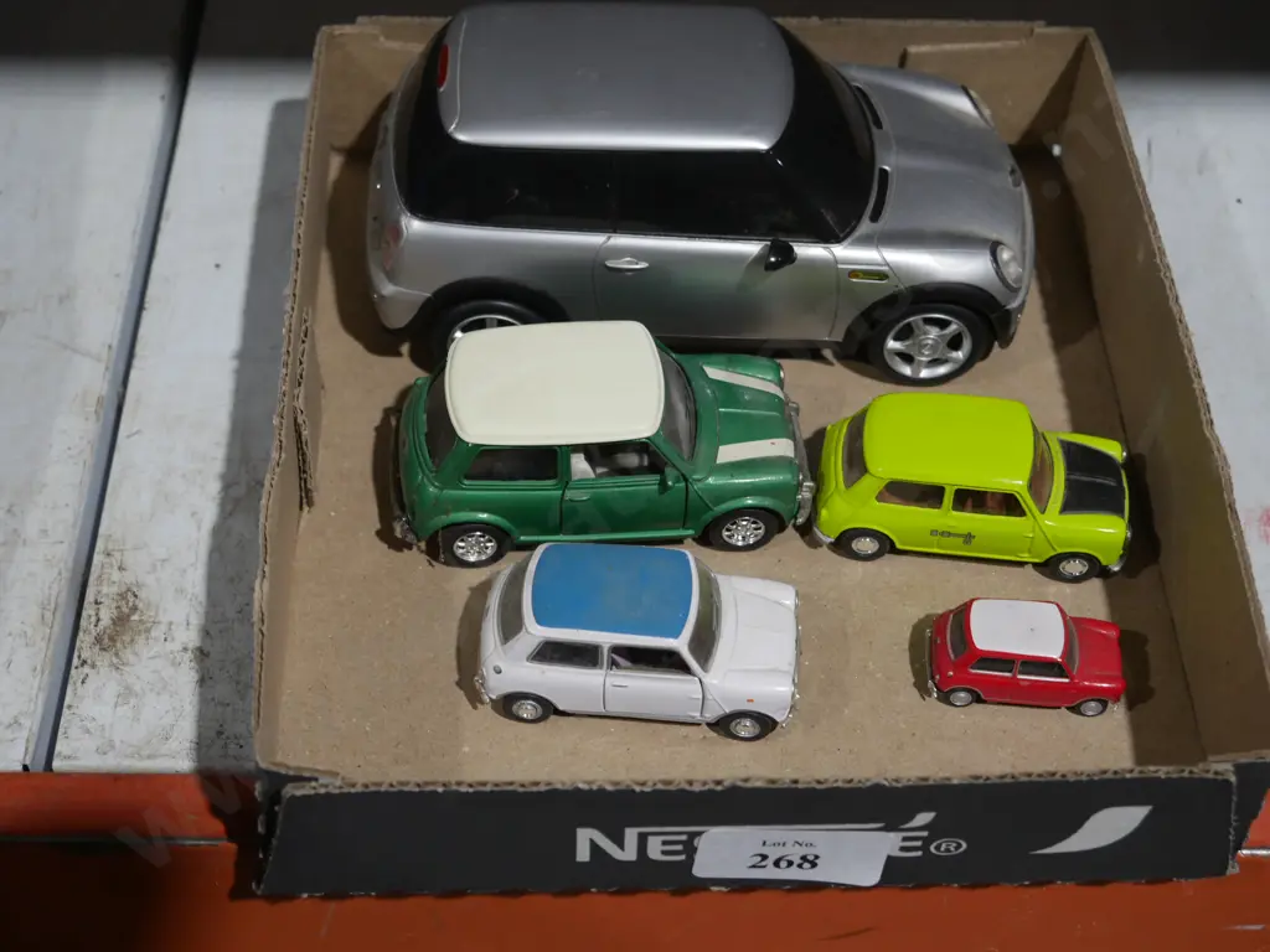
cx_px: 635
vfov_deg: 26.1
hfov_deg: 34.3
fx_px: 2055
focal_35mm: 56
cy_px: 476
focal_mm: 28
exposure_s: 1/60
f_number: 5.3
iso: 500
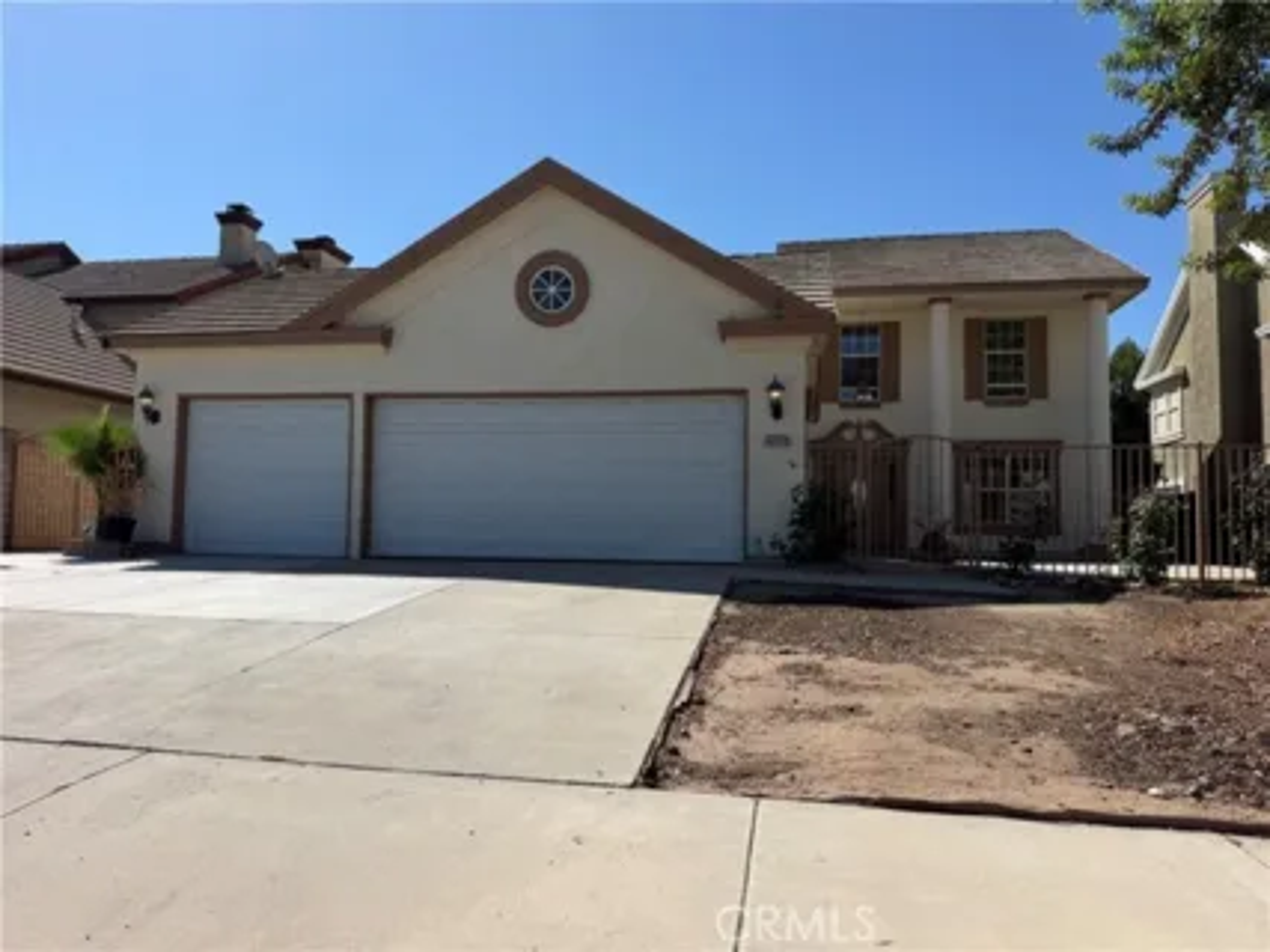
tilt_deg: +4.4
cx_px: 635
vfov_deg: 56.8
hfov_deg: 71.6
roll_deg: -2.1
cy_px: 476
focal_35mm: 24
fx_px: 880
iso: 80
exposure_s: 1/5714
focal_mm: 6.76
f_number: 1.78
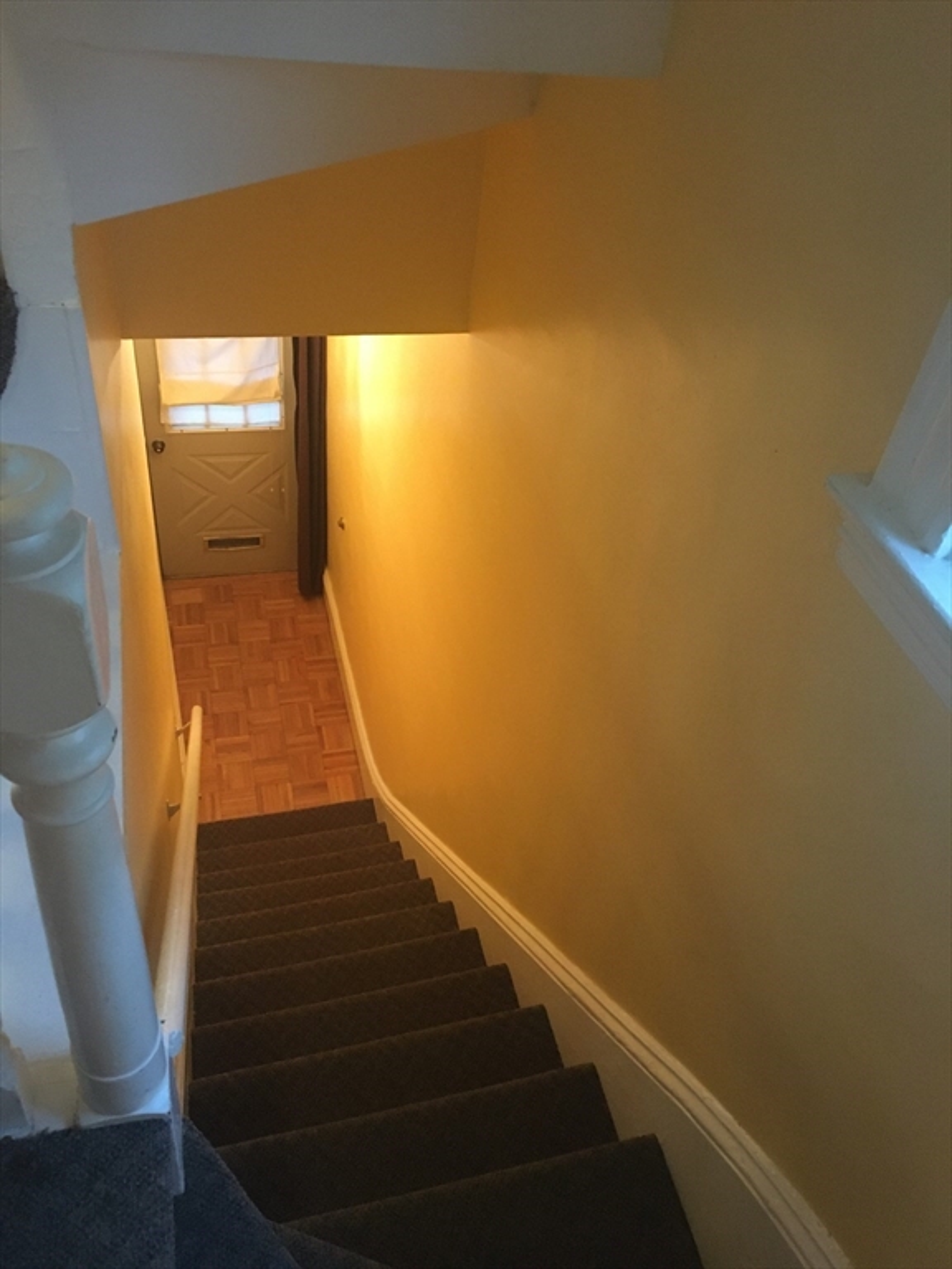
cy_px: 634
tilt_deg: -42.2
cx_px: 476
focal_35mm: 29
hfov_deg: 48.2
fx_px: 1063
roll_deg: -6.9
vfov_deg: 61.7
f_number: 2.2
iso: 250
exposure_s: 1/15
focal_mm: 4.15
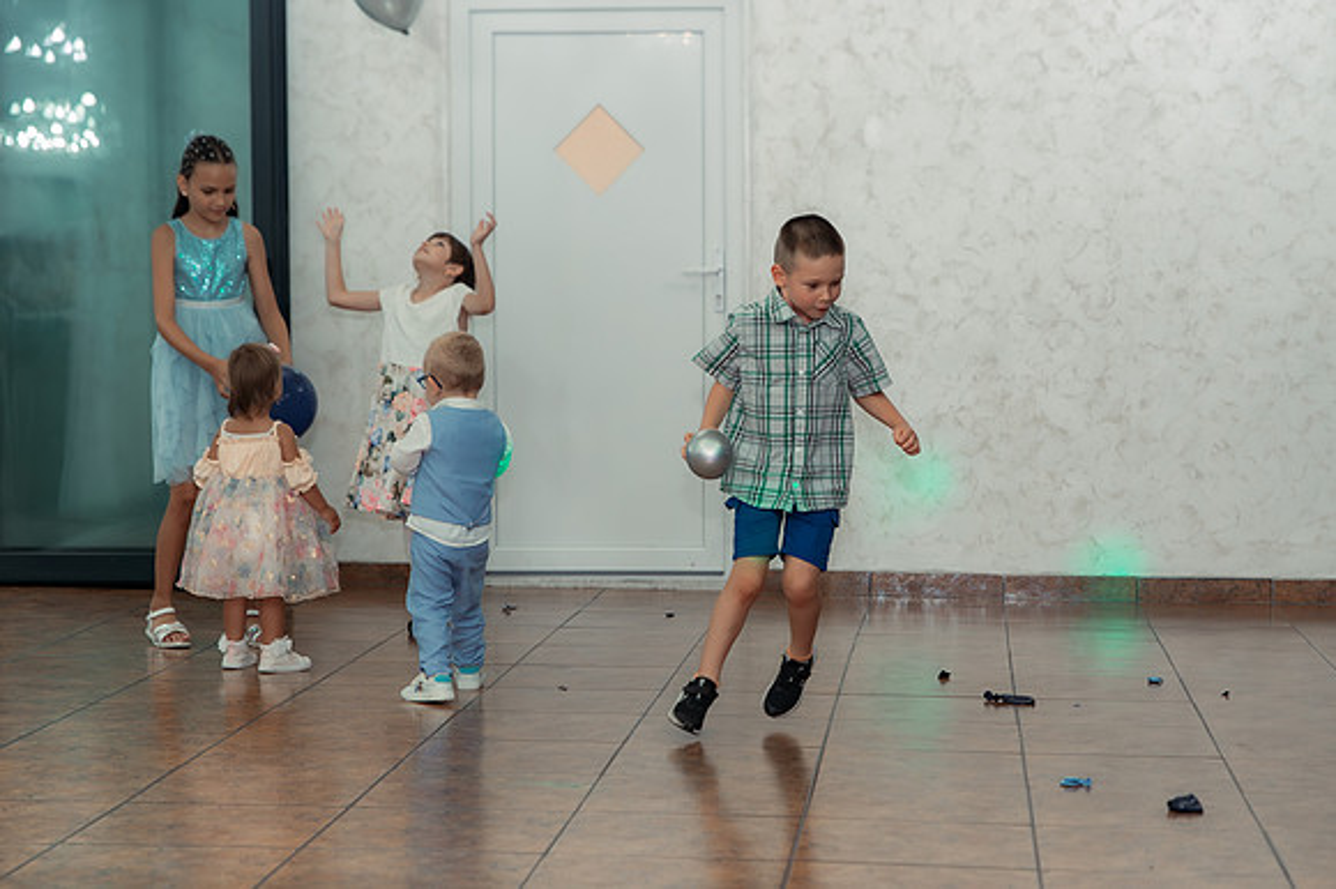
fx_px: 3114
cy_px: 378
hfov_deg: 24.2
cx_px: 791
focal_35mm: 84
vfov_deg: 16.2
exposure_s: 1/250
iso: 2000
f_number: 3.5
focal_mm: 70
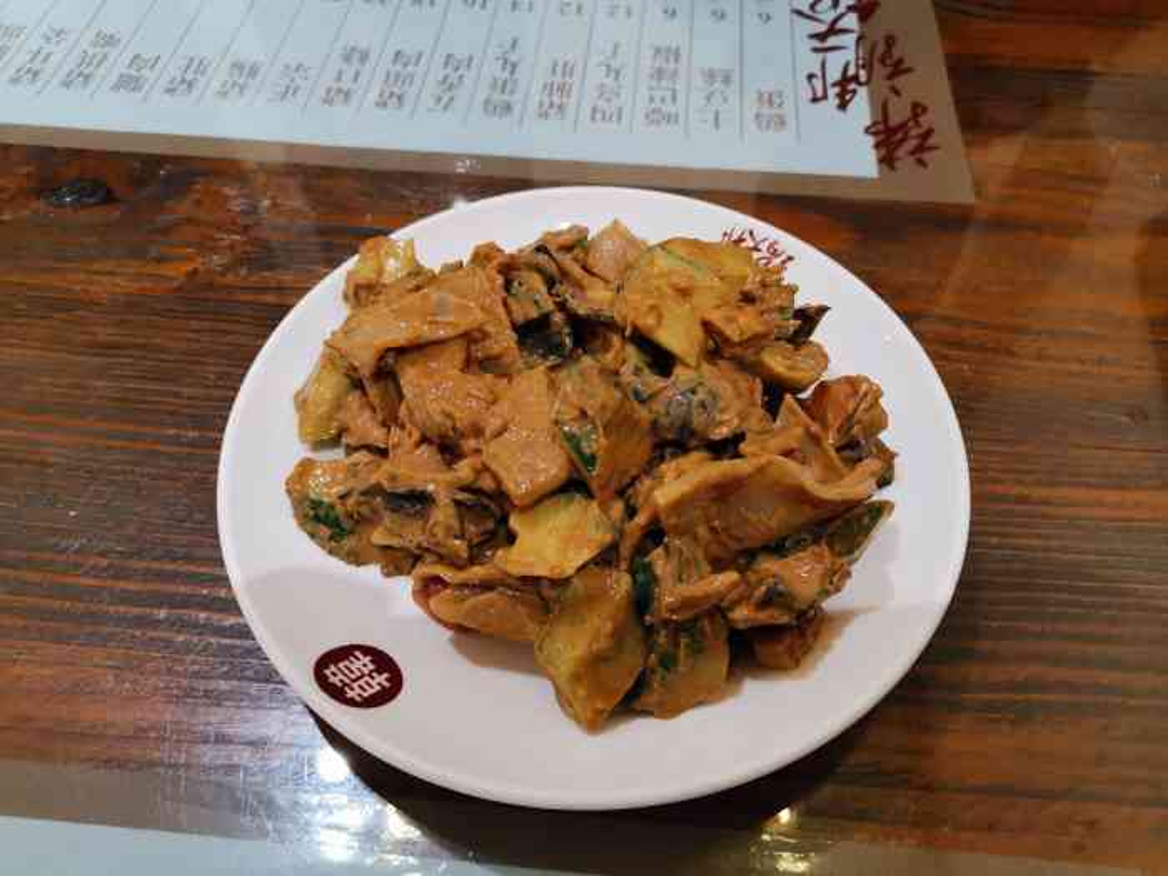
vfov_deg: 51.4
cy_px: 438
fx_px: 911
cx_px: 584
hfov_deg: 65.3
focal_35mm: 27
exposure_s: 1/100
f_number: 1.8
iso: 250
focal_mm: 4.75
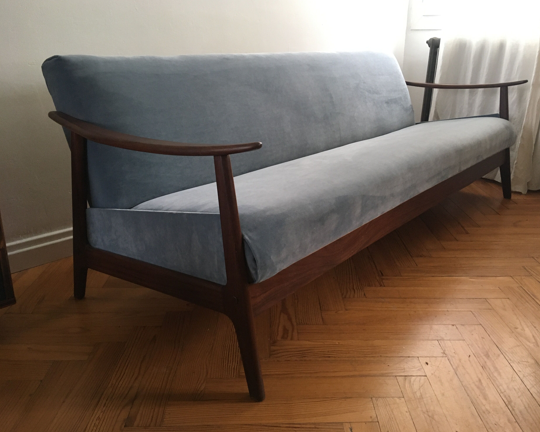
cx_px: 295
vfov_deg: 47.1
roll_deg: -1.1
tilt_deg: -19.2
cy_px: 211
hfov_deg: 57.1
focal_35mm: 31
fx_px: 495
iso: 200
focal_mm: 4.15
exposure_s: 1/33
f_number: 2.2
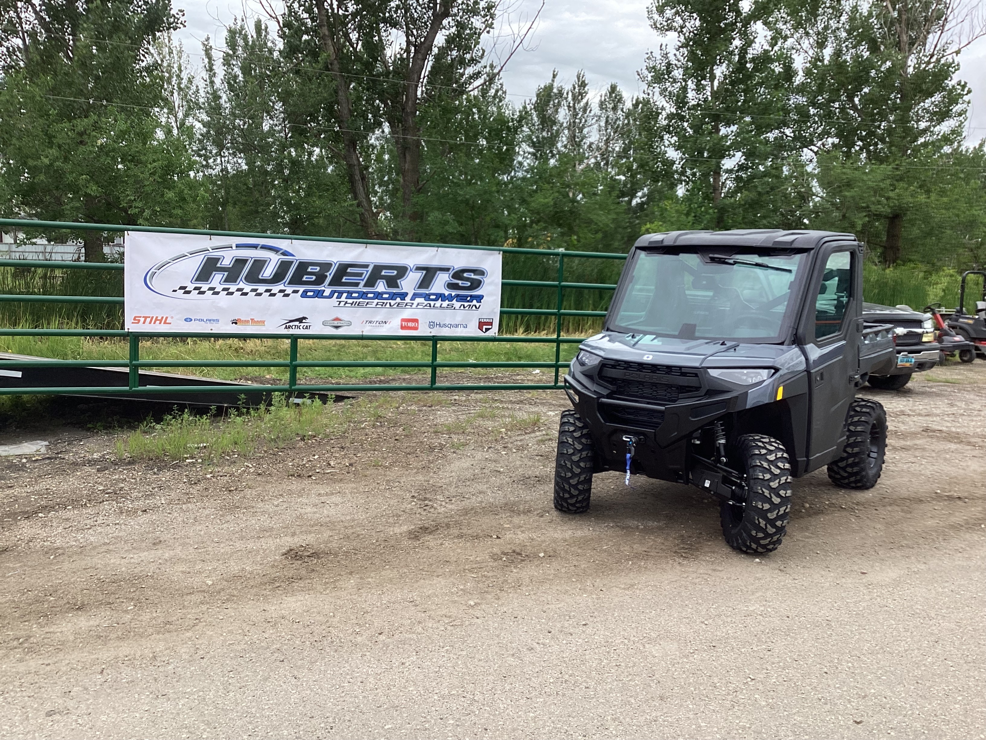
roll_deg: -1.0
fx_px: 883
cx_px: 493
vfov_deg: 45.4
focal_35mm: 31
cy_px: 370
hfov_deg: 58.4
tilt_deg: -4.4
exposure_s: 1/328
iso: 25
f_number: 2.4
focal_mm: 3.3
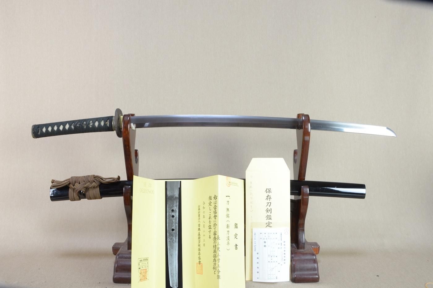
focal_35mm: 30
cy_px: 144
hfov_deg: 62.0
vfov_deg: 43.5
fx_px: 361
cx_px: 216
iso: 400
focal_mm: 20
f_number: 11
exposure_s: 1/2
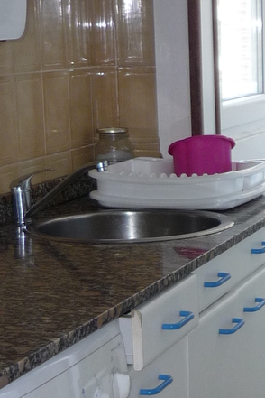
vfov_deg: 18.2
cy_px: 296
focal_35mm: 112
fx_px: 1237
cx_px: 452
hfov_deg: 11.5
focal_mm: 5.5
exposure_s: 1/30
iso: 100
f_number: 2.8
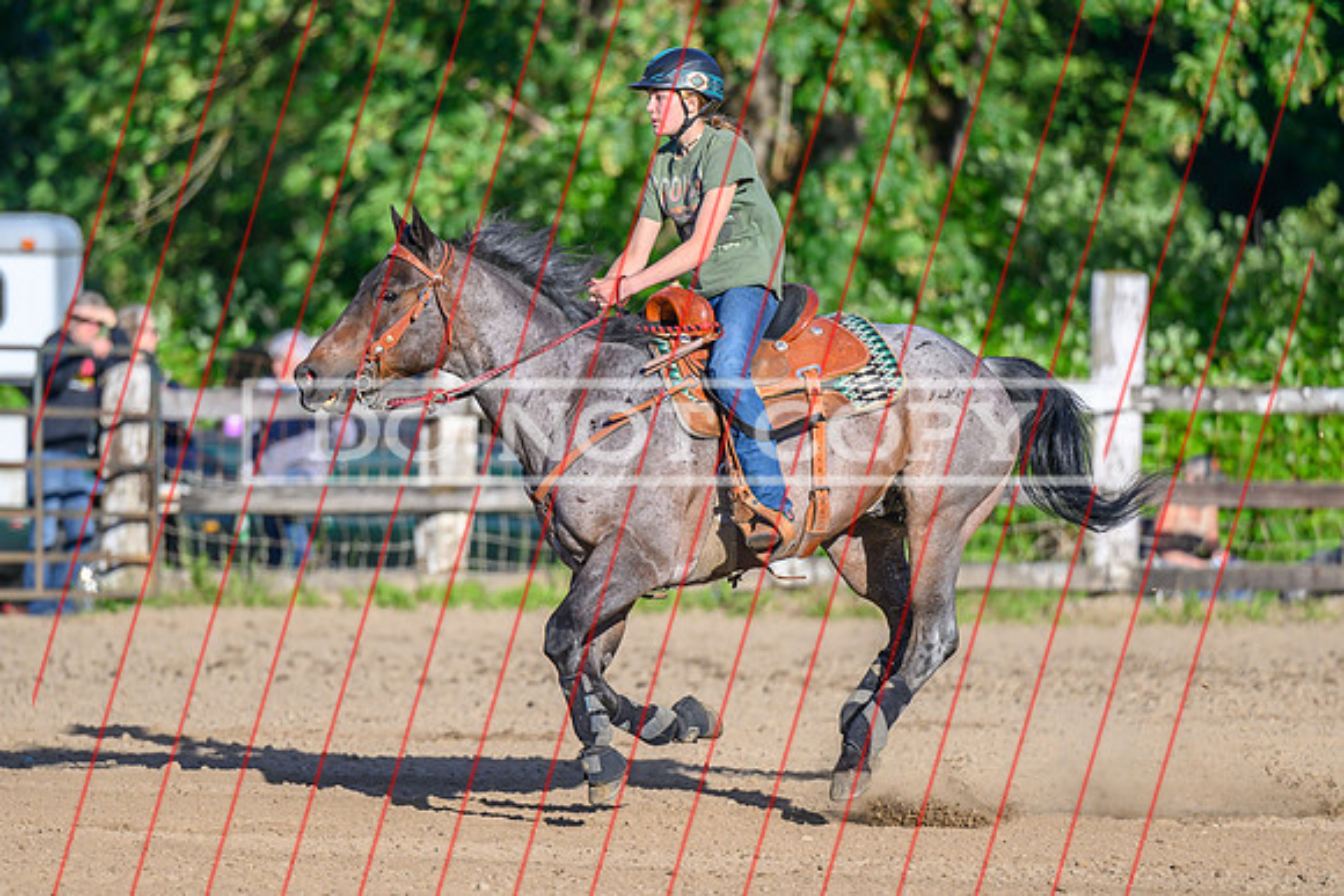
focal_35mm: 338
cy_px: 477
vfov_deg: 4.1
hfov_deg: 6.1
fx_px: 12607
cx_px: 627
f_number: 2.8
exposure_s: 1/2500
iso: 180
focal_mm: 200
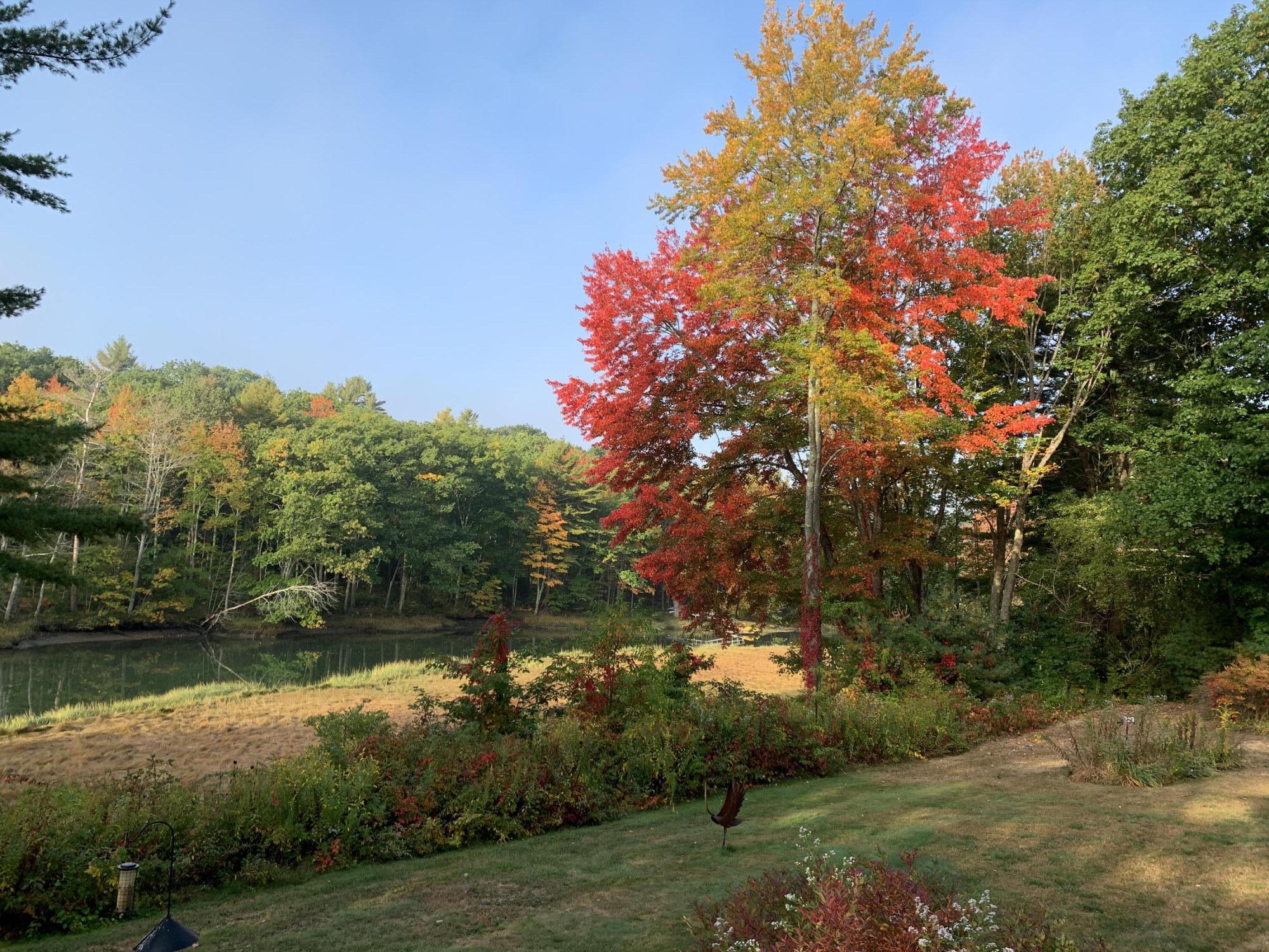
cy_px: 476
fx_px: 953
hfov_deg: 67.3
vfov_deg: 53.1
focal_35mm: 26
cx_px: 634
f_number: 1.8
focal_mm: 4.25
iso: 25
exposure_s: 1/687
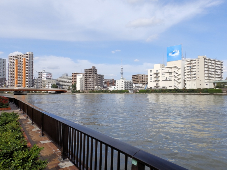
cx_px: 114
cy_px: 85
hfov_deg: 76.4
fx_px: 144
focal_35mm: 22
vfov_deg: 61.1
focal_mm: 4
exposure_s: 1/500
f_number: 4.5
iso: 80
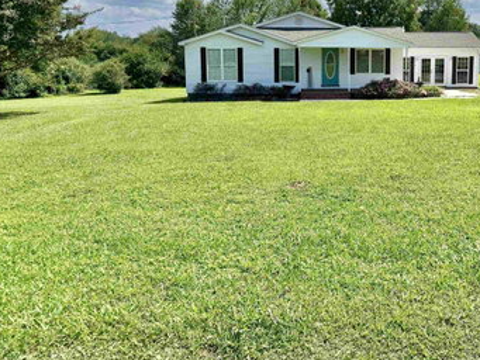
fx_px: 499
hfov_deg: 49.9
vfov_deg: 38.8
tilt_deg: -6.5
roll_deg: -0.6
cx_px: 341
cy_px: 98
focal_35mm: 36
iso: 80
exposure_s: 1/7937
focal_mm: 6.76
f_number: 1.78
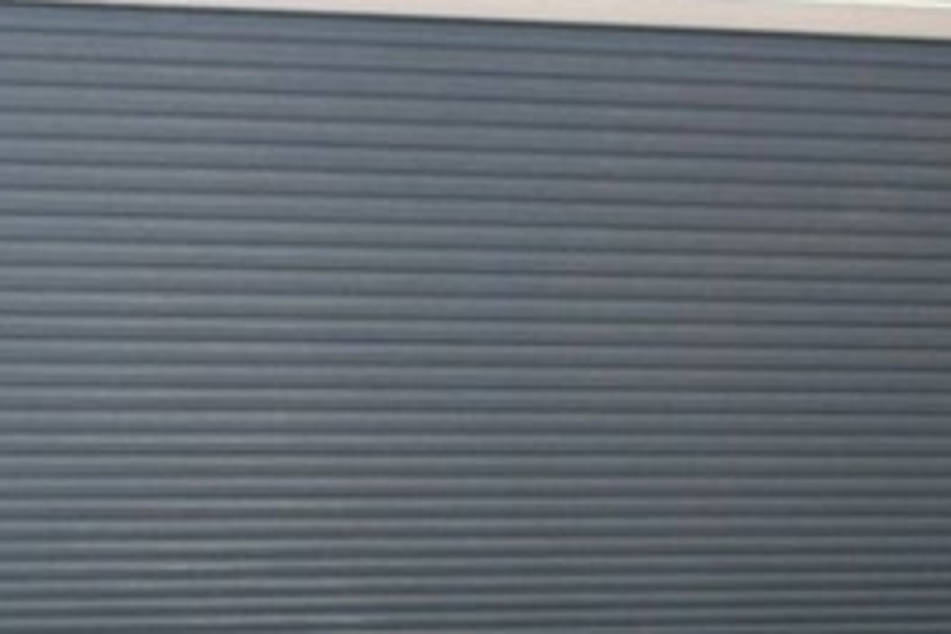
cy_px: 902
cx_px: 504
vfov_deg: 10.4
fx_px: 3381
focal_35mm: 128
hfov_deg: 16.0
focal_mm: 22
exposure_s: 1/60
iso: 800
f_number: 4
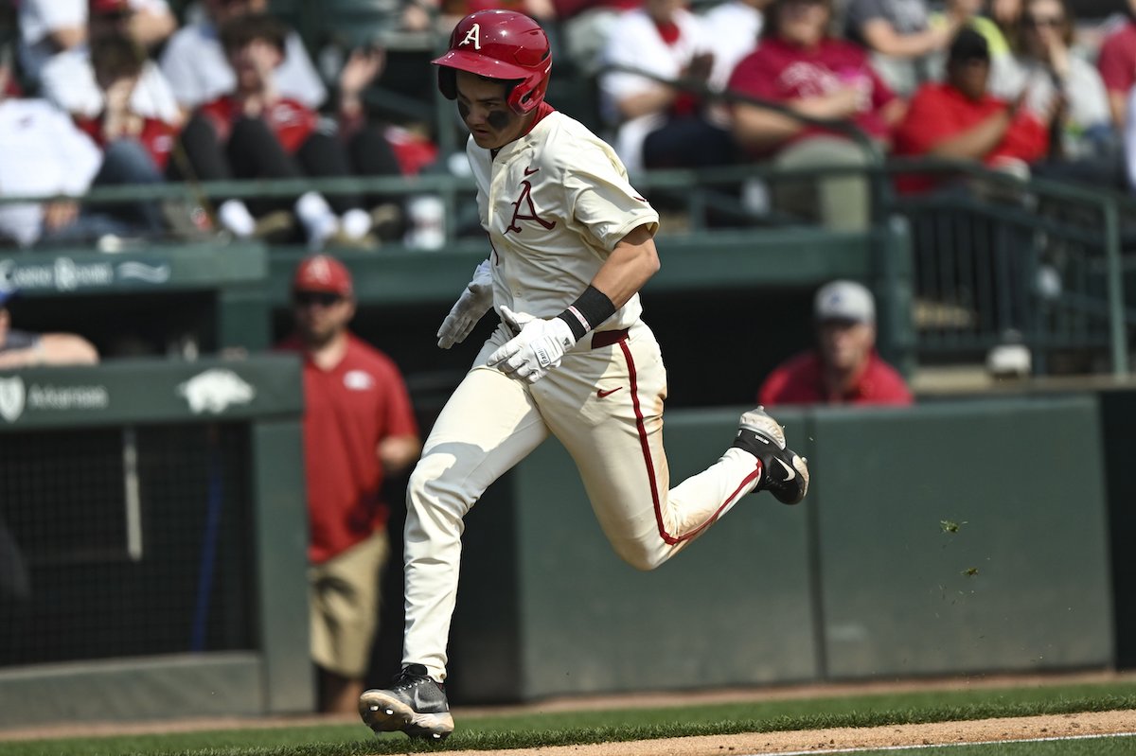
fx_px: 18925
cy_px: 378
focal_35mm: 600
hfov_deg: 3.4
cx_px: 568
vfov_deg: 2.3
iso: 360
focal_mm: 400
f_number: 2.8
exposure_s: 1/10000
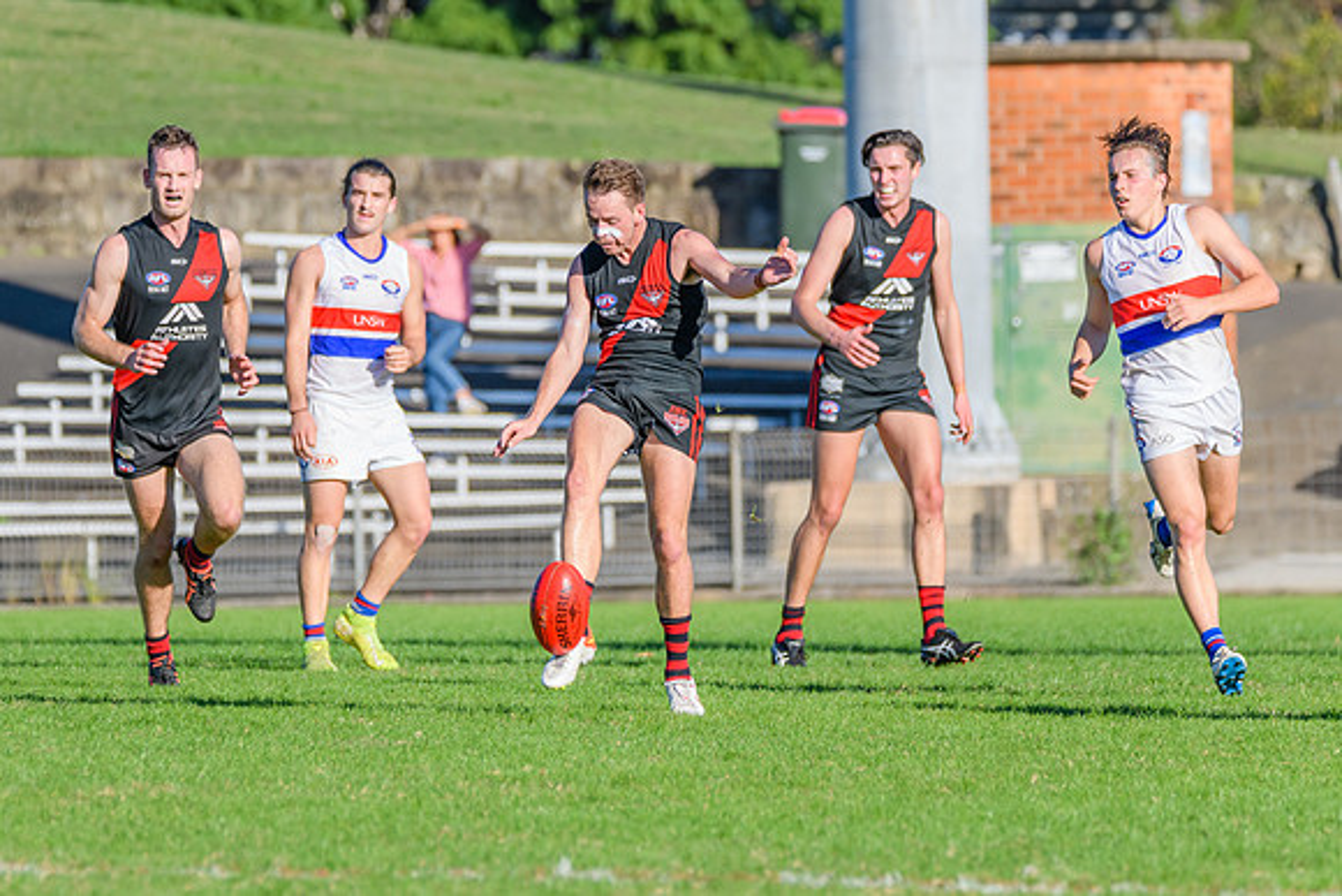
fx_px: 19920
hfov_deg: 3.9
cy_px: 444
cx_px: 548
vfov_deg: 2.6
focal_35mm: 534
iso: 800
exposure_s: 1/2000
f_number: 7.1
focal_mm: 360
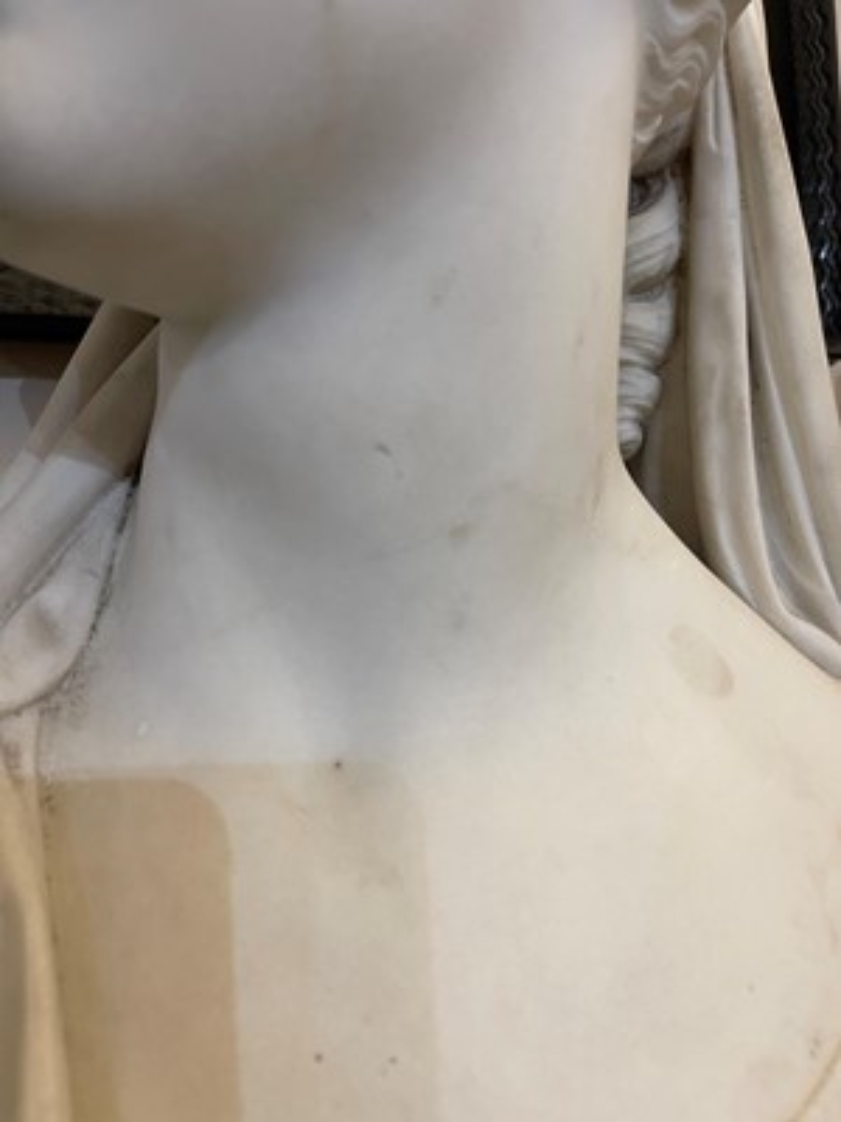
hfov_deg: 54.9
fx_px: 810
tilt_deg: +3.9
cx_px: 420
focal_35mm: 25
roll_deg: +0.3
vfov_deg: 69.4
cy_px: 561
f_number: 1.6
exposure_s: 1/50
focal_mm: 5.1
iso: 100
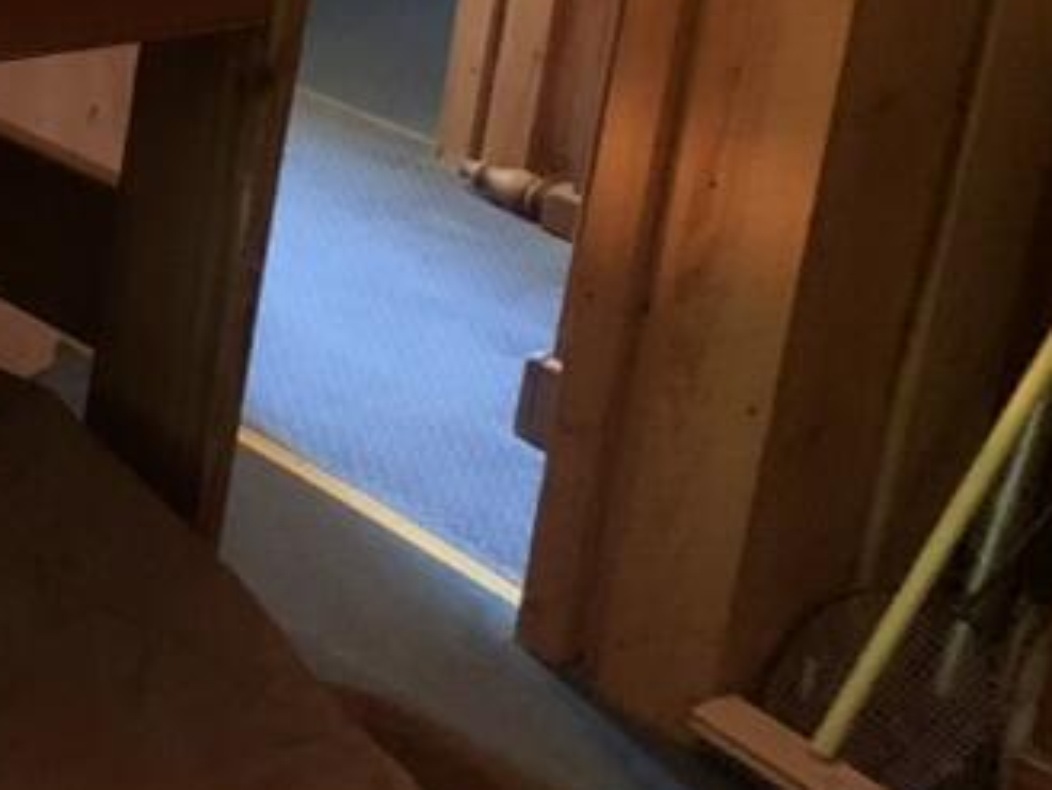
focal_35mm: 81
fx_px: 2463
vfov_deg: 17.4
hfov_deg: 21.0
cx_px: -451
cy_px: -138
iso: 640
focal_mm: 4.25
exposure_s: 1/24
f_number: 1.8
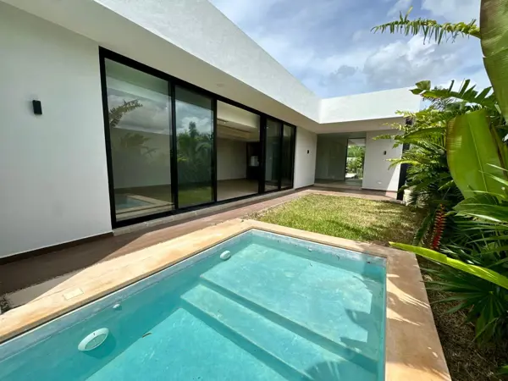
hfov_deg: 102.1
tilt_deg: -7.9
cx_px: 254
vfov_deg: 85.7
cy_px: 190
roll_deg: -1.1
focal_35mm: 14
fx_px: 205
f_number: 2.2
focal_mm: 2.22
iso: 50
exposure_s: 1/1976
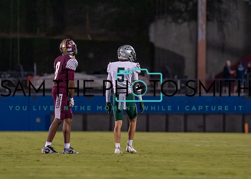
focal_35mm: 364
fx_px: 2593
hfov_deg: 5.5
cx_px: 107
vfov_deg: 4.0
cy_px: 87
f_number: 2.8
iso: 2000
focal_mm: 200
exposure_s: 1/1600
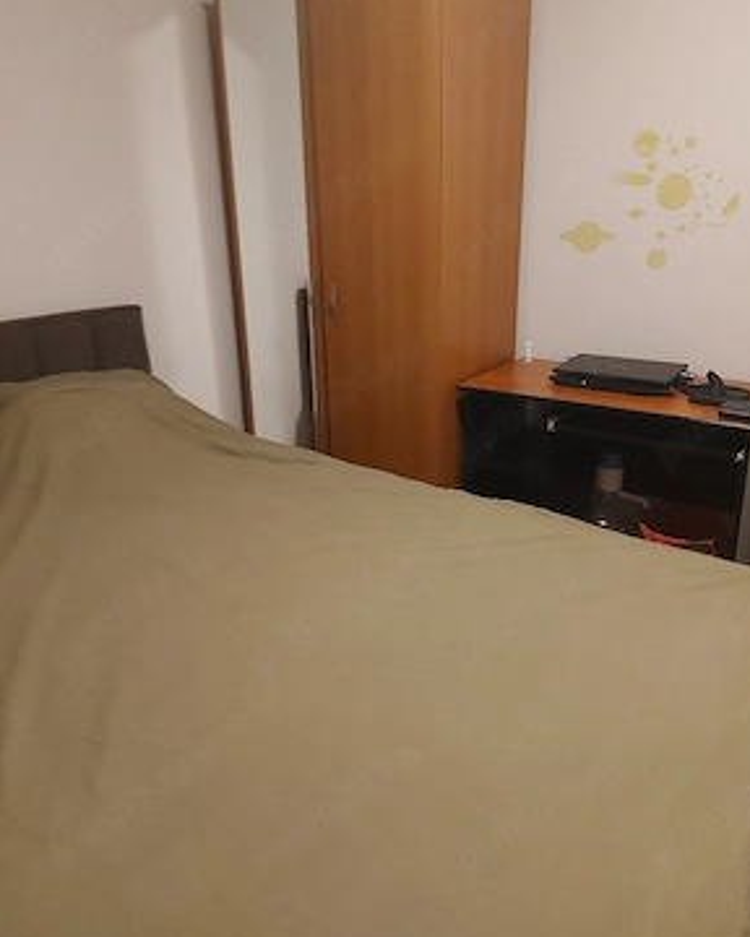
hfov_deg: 54.9
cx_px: 388
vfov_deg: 65.9
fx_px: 721
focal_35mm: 26
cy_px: 432
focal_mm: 5.23
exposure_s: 1/25
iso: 400
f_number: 1.8
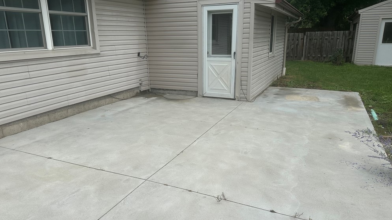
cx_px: 196
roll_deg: +0.9
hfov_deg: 69.9
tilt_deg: -17.0
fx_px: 281
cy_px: 118
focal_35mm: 27
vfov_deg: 42.9
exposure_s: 1/7042
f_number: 1.78
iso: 80
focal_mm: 6.86
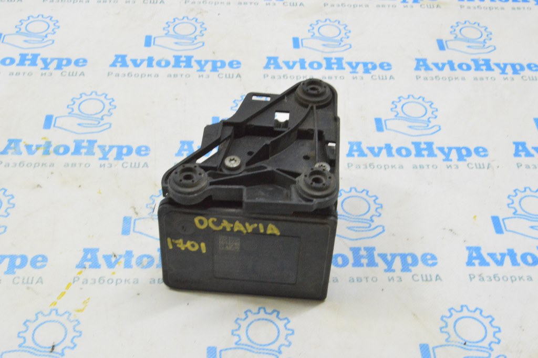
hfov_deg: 37.9
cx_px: 269
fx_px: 784
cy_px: 179
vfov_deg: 25.7
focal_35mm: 52
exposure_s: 1/15
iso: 6400
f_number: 20
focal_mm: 35
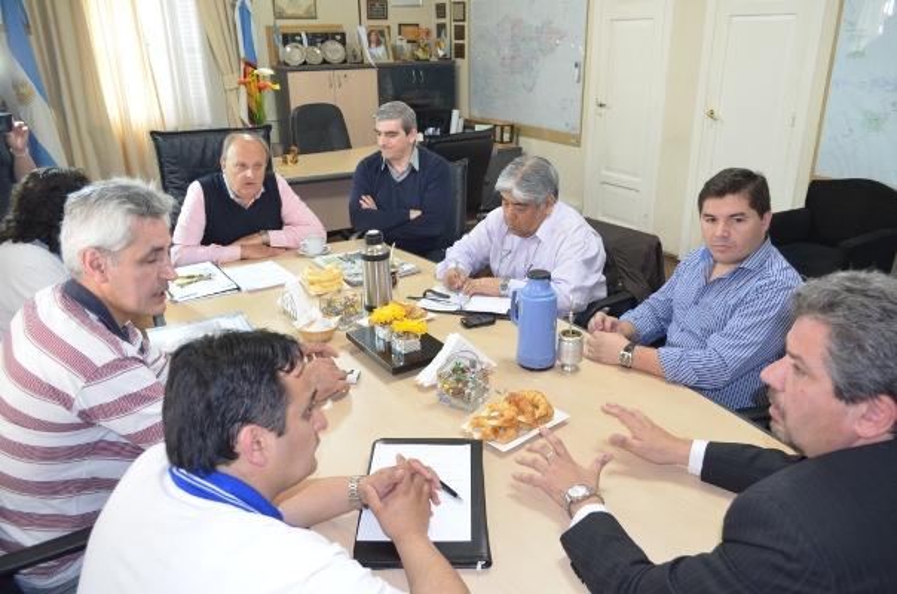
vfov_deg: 47.7
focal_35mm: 27
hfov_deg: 67.5
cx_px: 448
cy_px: 297
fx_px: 671
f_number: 3.5
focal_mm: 18
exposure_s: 1/30
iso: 800
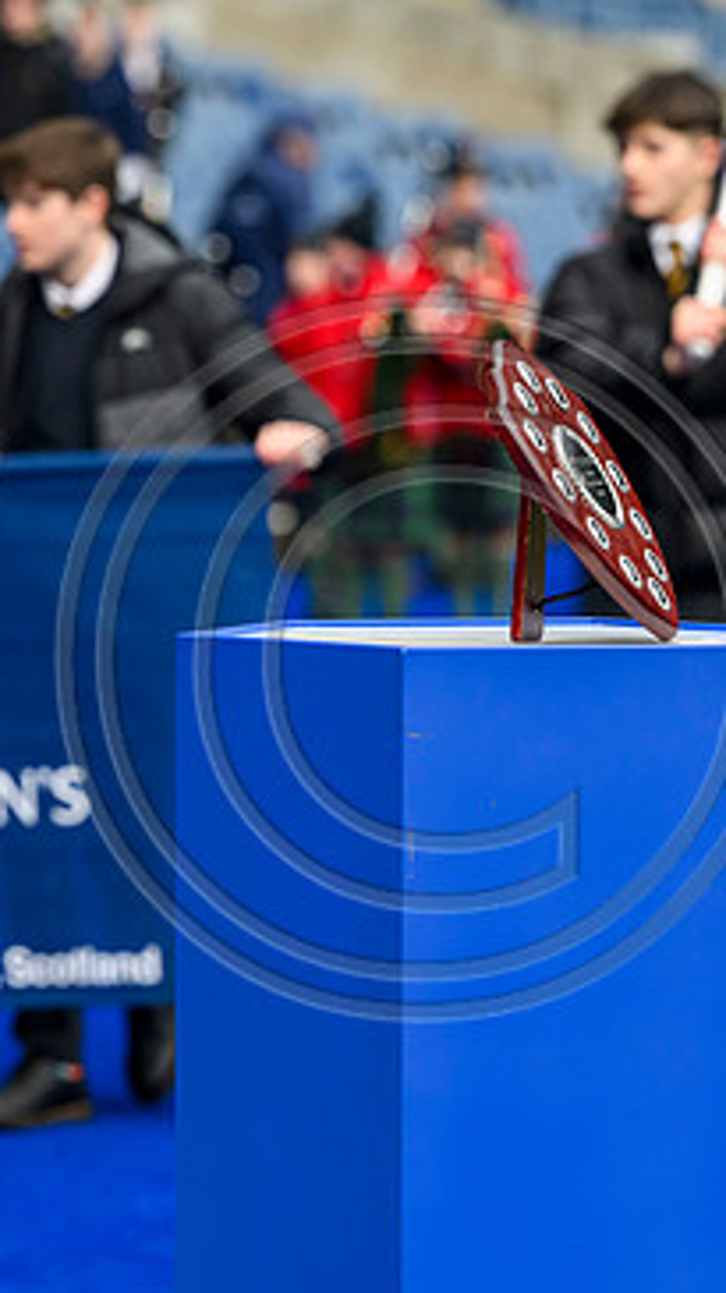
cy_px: 654
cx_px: 421
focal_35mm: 233
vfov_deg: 9.3
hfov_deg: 5.2
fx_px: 7983
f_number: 3.5
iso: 2500
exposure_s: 1/2500
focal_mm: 140
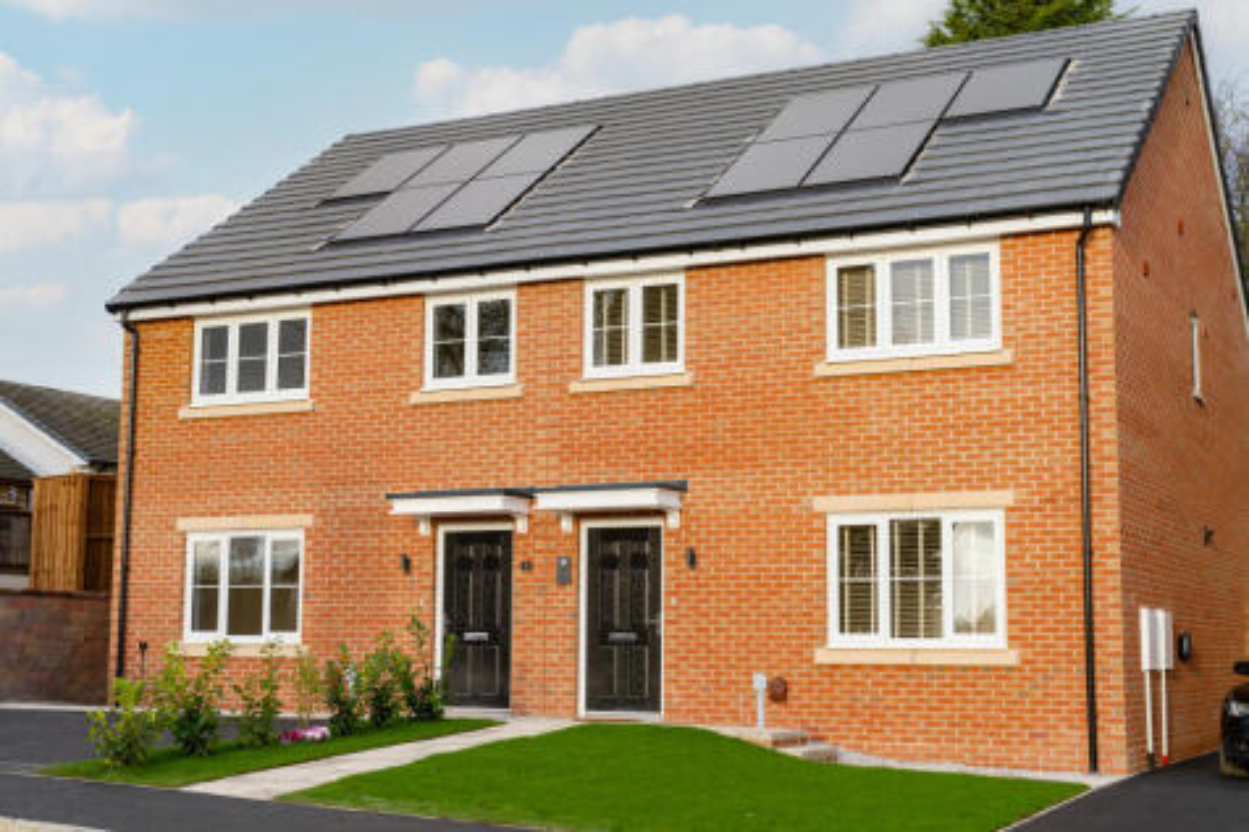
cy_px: 416
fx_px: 1699
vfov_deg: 27.5
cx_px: 624
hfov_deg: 40.4
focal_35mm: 49
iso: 250
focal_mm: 49
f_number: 6.3
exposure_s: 1/160
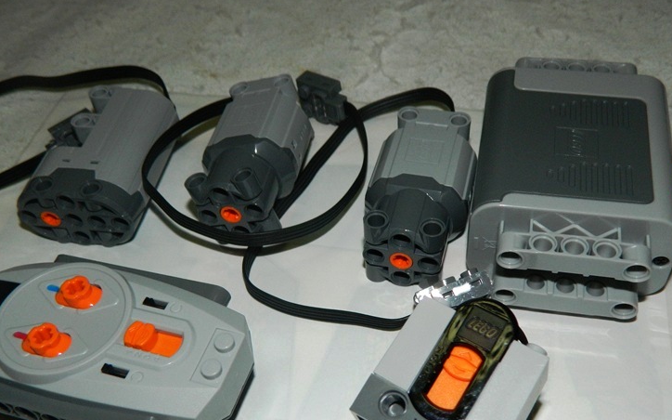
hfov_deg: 48.2
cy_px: 268
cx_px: 326
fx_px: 751
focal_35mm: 41
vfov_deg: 31.1
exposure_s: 1/40
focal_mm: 6.2
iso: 200
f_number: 9.4
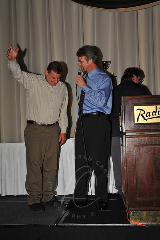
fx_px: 334
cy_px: 120
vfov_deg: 39.6
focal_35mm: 50
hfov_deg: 27.0
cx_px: 80
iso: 250
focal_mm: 50
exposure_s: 1/250
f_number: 8
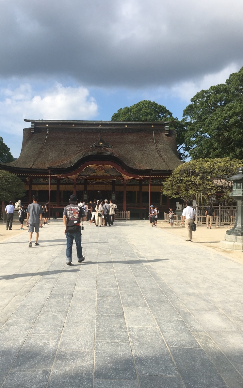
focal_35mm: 31
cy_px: 195
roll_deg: +0.0
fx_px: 328
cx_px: 104
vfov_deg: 61.2
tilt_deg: +2.6
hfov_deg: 40.5
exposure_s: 1/1508
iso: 25
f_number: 2.2
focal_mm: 4.15
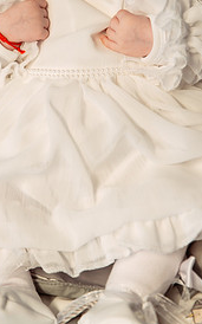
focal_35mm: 117
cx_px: 56
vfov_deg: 17.7
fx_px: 1032
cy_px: 86
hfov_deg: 11.2
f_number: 3.2
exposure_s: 1/125
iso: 800
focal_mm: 70
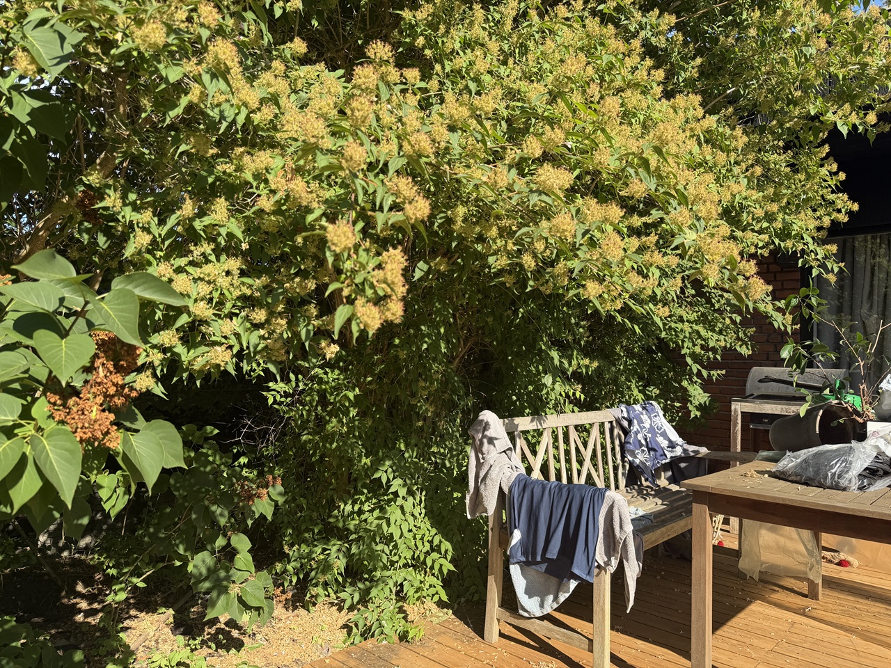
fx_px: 618
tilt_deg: +3.0
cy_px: 334
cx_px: 446
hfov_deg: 71.6
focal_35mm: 24
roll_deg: -1.9
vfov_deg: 56.8
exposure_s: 1/1770
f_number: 1.78
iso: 80
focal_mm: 6.76
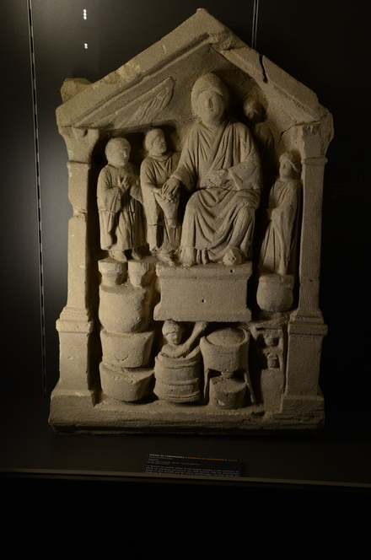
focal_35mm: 39
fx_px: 605
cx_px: 186
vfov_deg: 49.6
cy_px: 280
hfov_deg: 34.1
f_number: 5.6
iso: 1000
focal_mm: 26
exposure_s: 1/125
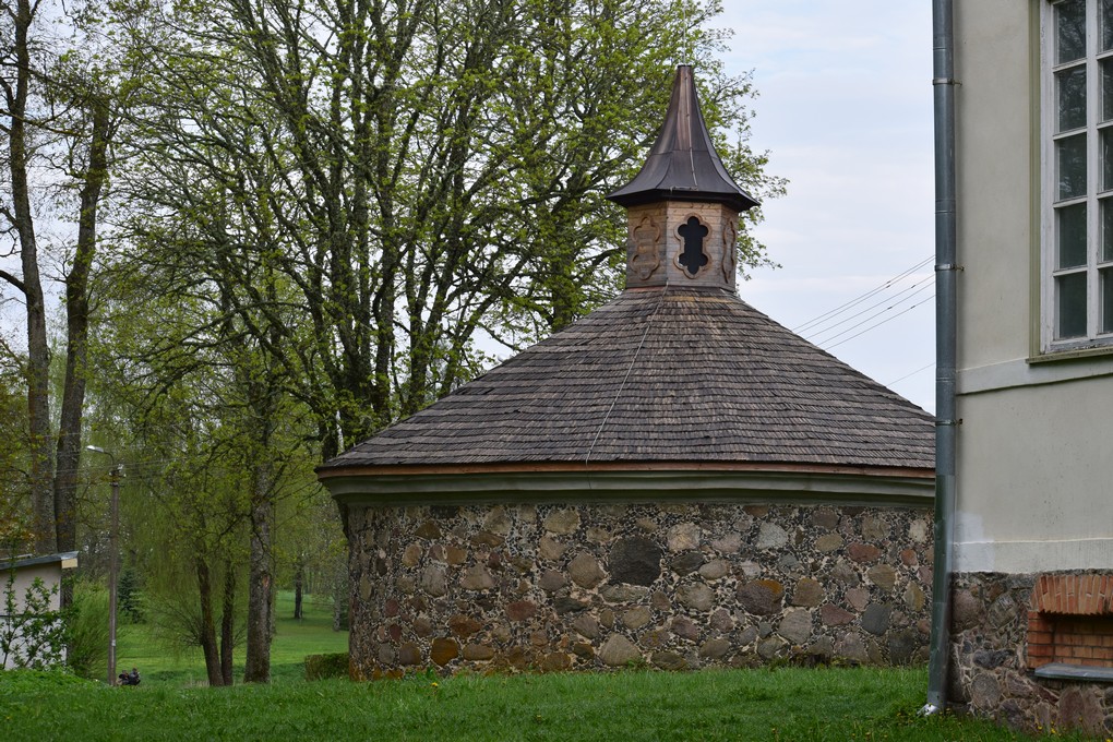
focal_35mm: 105
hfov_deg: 19.5
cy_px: 371
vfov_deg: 13.0
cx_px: 556
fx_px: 3246
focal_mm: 70
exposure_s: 1/250
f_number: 10
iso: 400
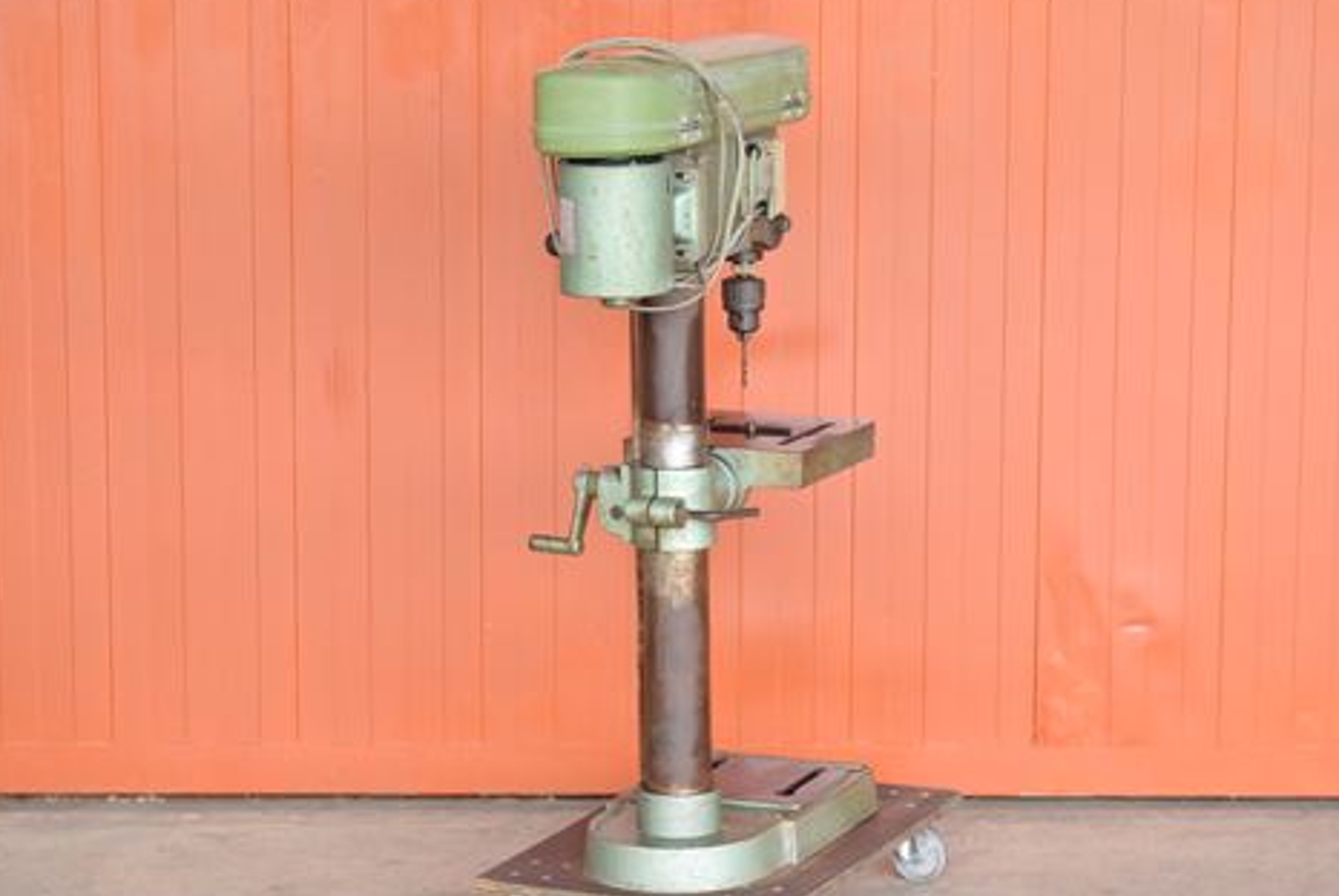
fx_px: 3893
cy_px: 437
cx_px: 681
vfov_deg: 13.1
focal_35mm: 105
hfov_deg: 19.5
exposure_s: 1/200
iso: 1250
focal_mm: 65
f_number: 6.3
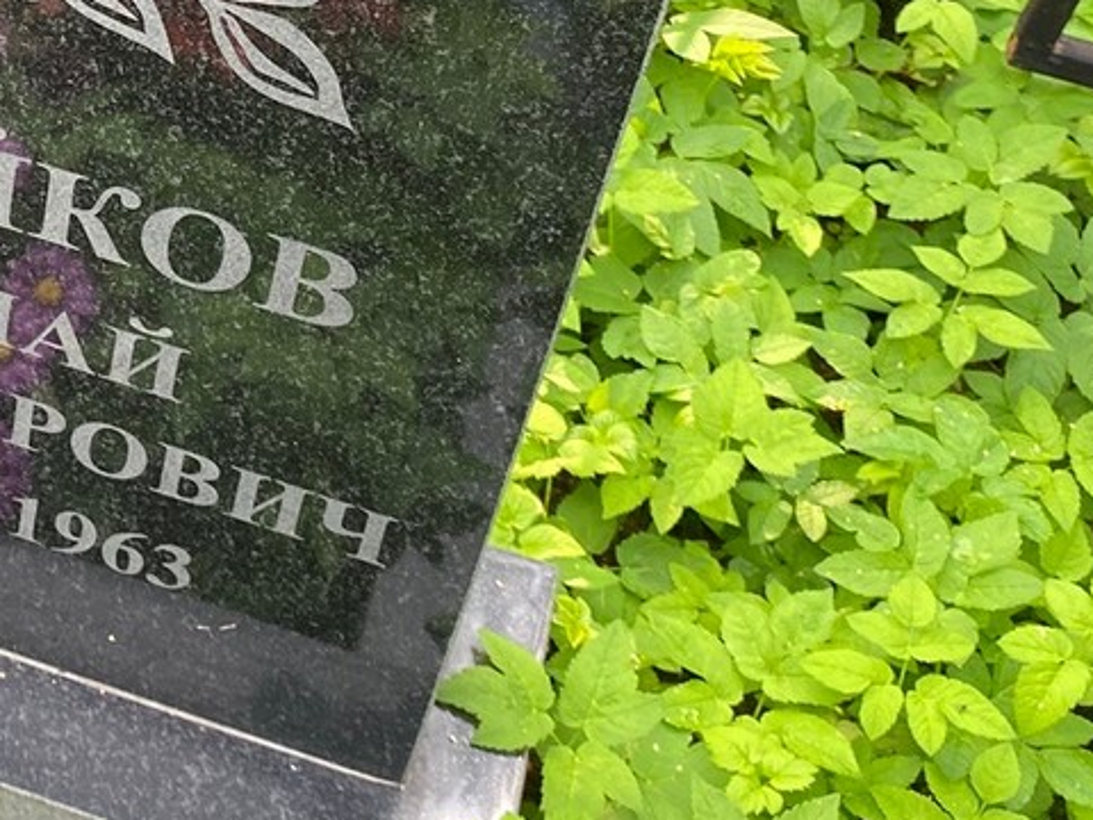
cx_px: -112
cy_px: -196
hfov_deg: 23.5
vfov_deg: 17.9
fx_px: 2463
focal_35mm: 78
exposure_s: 1/121
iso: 80
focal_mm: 4.25
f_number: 1.8
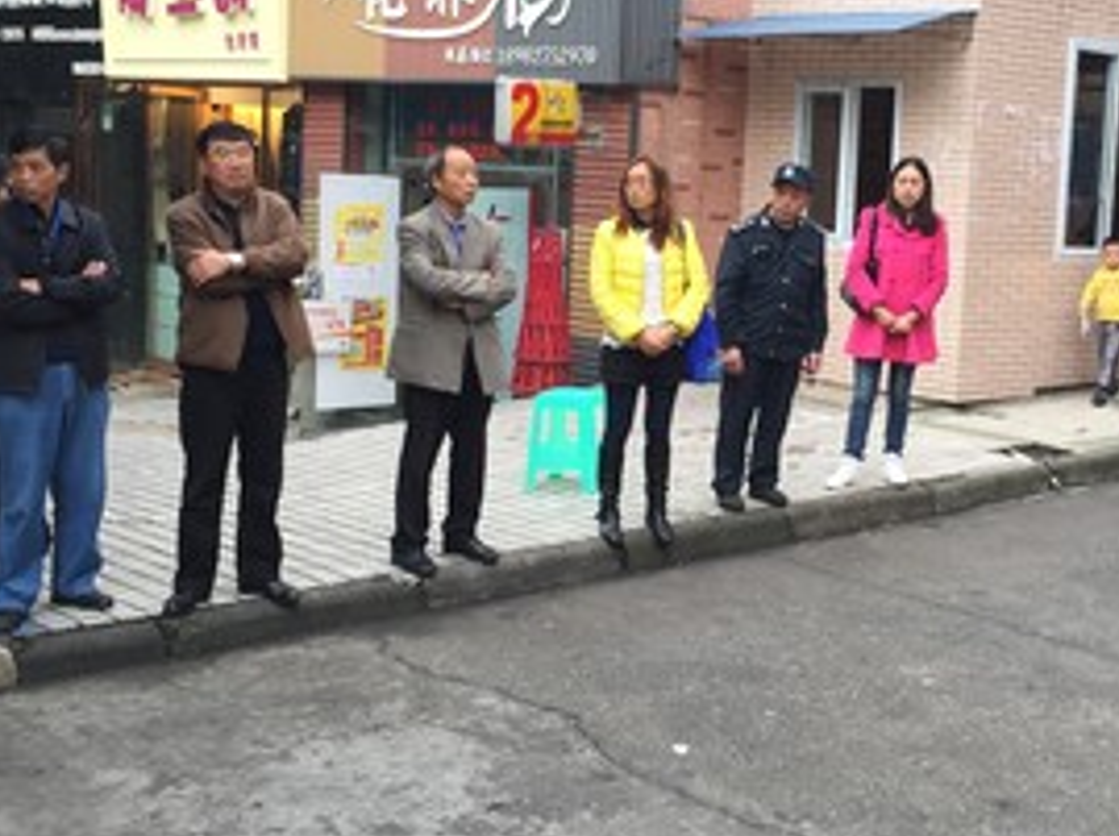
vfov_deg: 26.9
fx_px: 1743
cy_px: 351
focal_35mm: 54
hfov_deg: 35.2
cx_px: 770
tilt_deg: -5.4
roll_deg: -3.5
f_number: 2.2
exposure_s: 1/60
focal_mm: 4.15
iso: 32
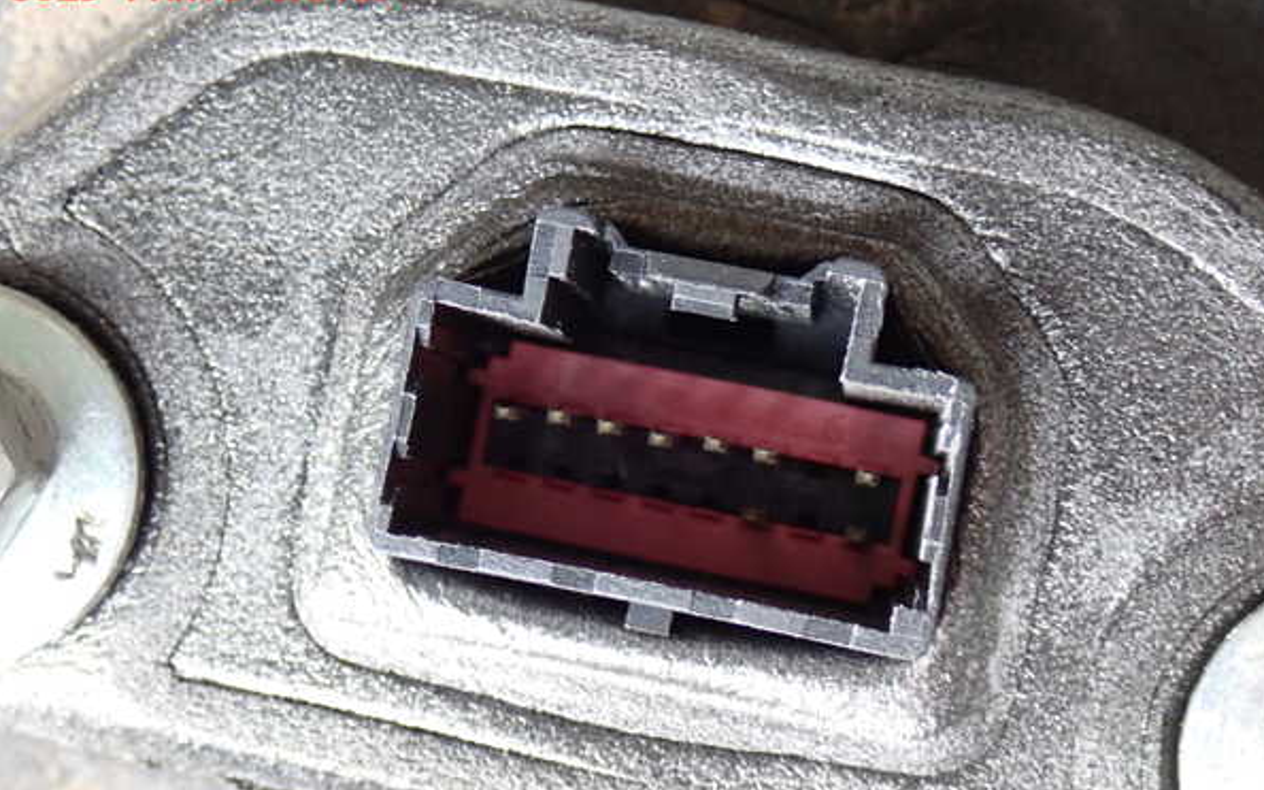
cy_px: 439
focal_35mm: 76
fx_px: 2618
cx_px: 636
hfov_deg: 27.1
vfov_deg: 17.1
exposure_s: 1/30
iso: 800
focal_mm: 12.73
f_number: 3.9
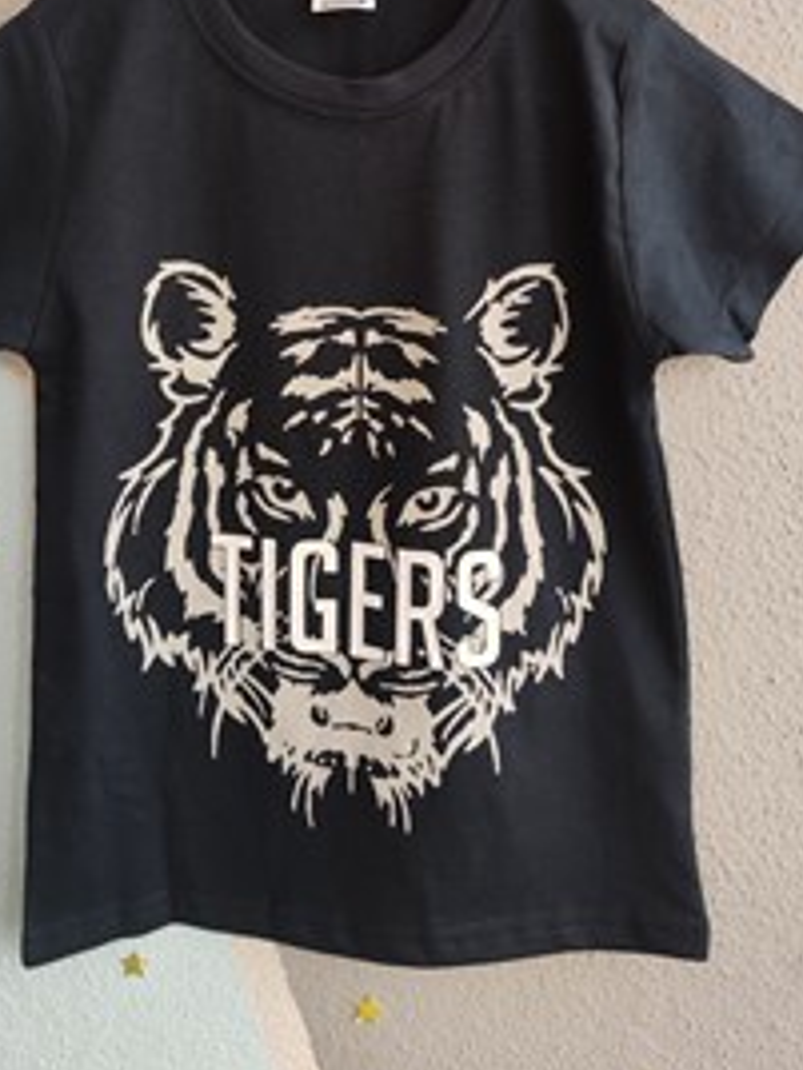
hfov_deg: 38.6
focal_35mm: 37
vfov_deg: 48.8
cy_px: 309
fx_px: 1144
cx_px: 340
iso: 268
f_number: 1.88
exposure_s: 1/54.8
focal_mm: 5.59
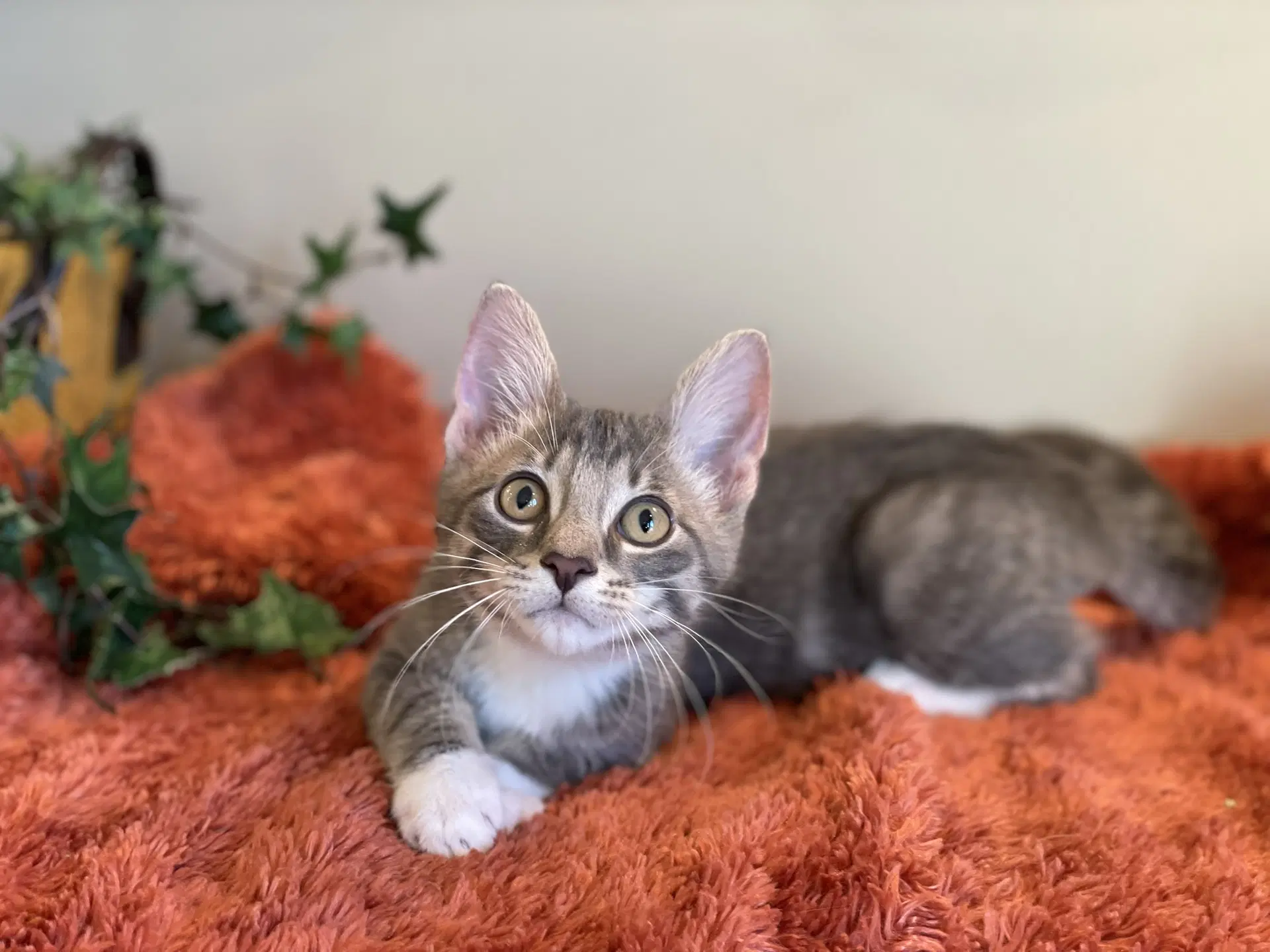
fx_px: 1908
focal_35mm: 52
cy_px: 476
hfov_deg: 36.8
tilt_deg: -9.3
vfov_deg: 28.0
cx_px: 635
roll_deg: -1.6
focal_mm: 6
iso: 125
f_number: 2
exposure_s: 1/40
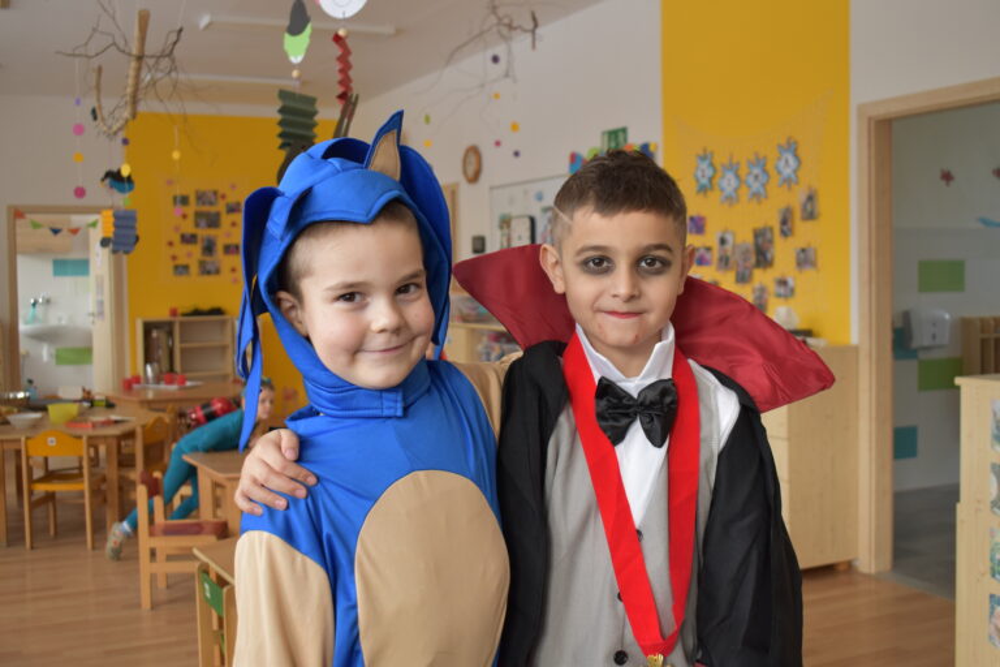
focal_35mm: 40
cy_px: 334
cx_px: 500
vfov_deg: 33.0
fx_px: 1125
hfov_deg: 47.9
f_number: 4.2
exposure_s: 1/40
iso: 400
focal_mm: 27
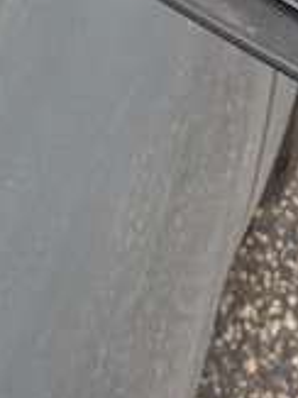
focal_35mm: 102
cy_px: -81
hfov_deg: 14.5
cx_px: 208
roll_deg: -4.4
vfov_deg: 18.3
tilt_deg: -41.8
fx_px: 1172
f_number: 1.8
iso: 32
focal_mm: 4.25
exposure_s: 1/420
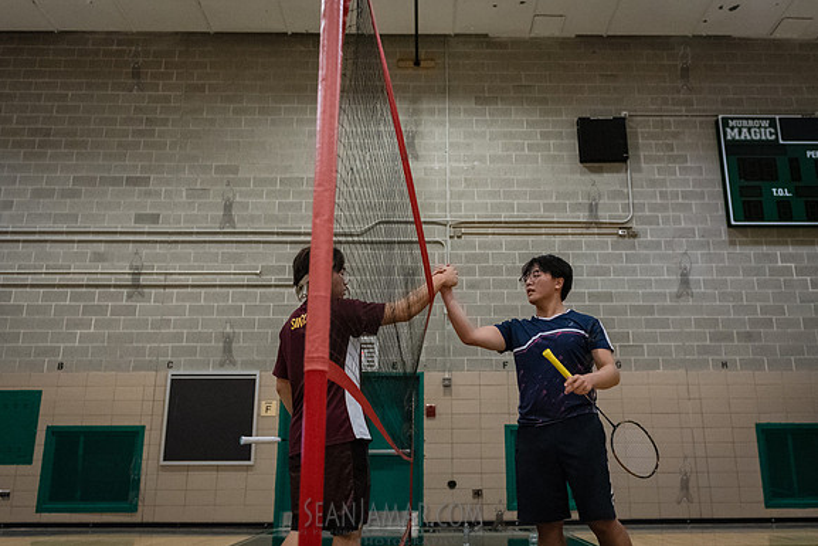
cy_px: 294
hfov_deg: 61.8
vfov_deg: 43.6
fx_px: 682
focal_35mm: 30
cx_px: 440
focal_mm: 24
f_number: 3.5
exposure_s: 1/400
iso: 8000
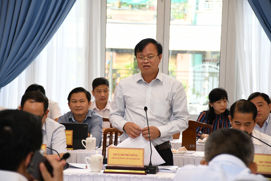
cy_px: 90
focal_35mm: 142
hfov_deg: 14.4
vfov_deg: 9.7
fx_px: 1069
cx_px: 136
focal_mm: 95
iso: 500
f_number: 5.3
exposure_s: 1/60
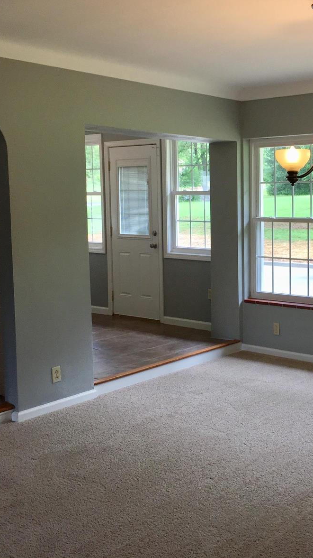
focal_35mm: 43
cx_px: 259
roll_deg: -0.9
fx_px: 635
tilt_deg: -5.2
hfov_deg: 27.1
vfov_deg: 47.4
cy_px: 276
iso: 50
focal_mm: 4.15
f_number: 2.2
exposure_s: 1/120
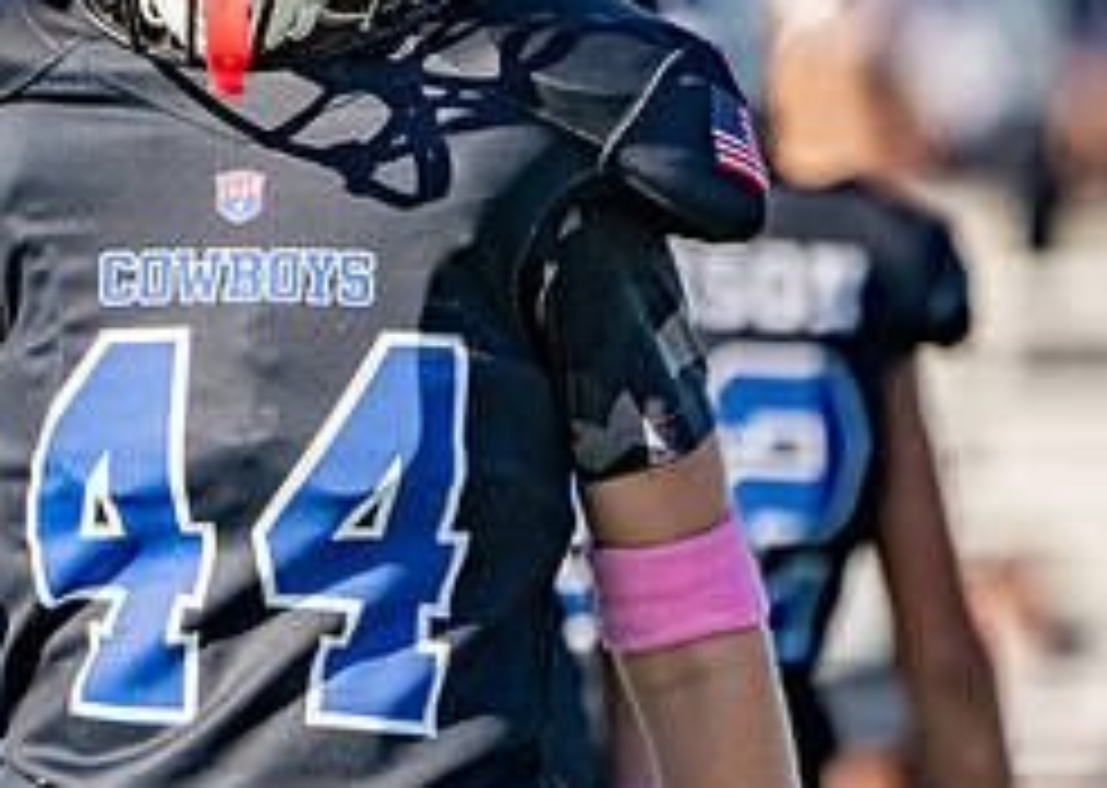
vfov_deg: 1.0
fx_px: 44301
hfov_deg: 1.4
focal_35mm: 1411
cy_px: 135
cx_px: 73
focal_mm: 400
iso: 320
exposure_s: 1/2500
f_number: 5.6
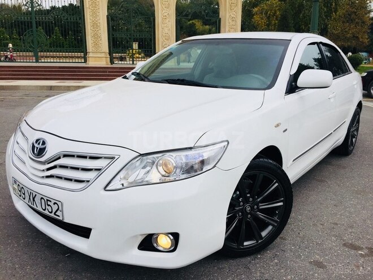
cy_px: 140
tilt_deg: -11.8
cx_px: 186
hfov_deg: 61.7
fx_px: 312
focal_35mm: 29
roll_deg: -0.3
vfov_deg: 48.2
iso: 32
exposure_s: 1/964
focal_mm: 4.15
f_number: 2.2
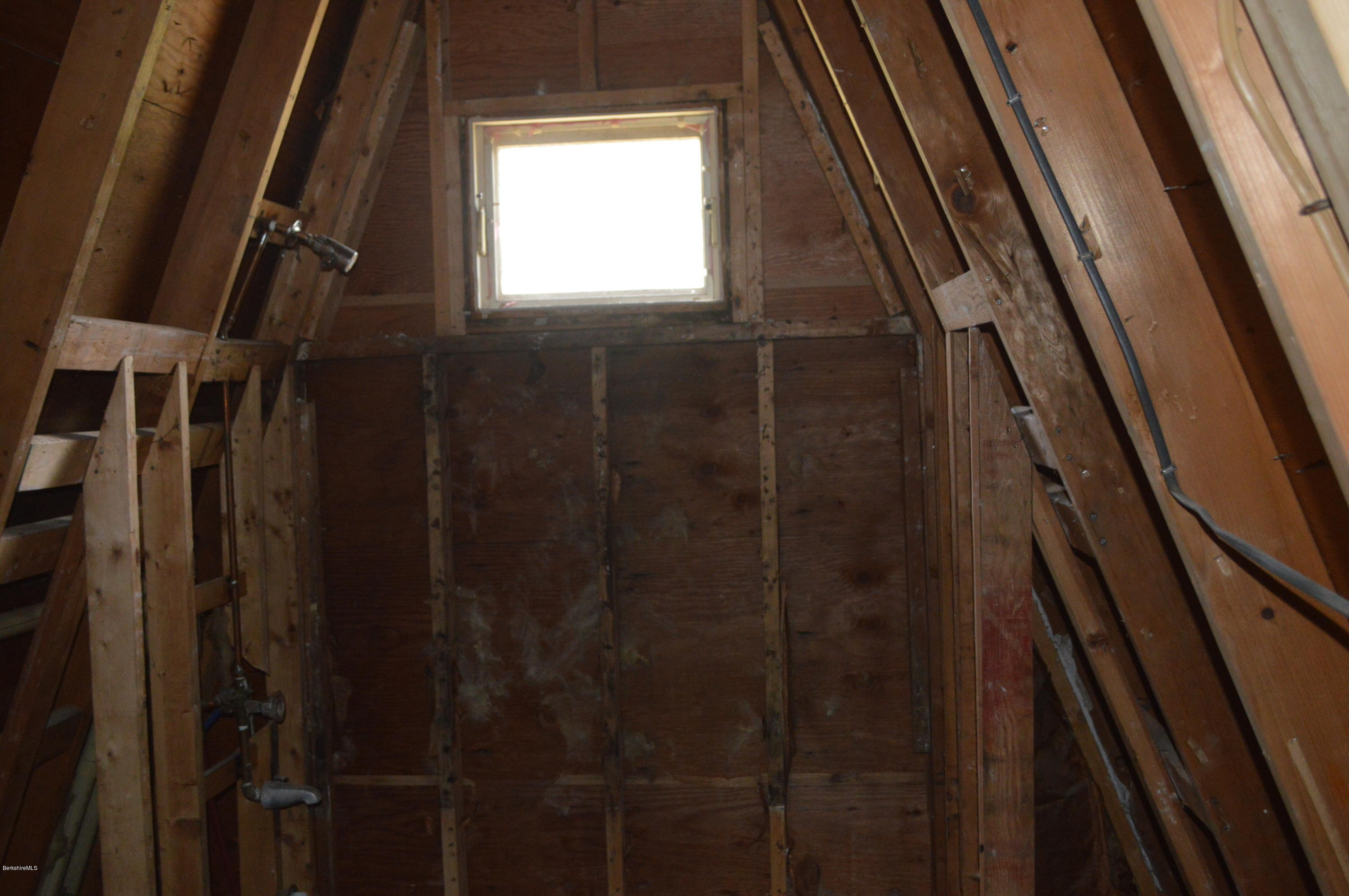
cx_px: 674
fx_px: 1348
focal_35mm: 36
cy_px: 448
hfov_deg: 53.2
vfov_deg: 36.8
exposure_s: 1/60
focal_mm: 24
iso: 1400
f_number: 4
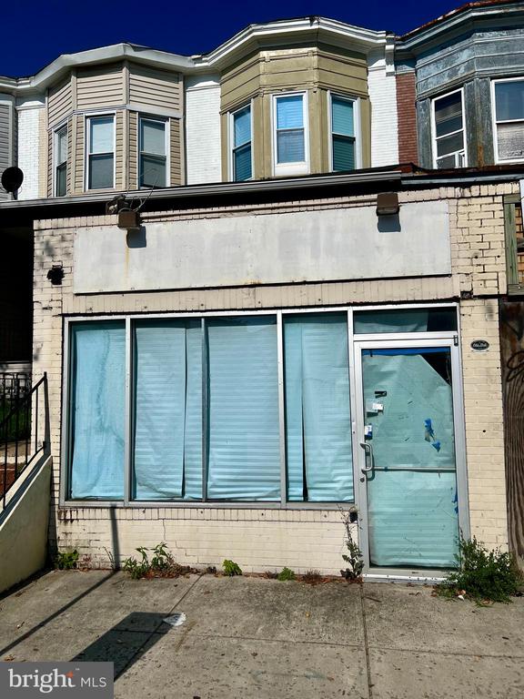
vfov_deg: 67.3
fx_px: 525
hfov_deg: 53.1
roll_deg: +1.5
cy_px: 350
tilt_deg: +7.2
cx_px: 262
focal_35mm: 26
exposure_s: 1/16393
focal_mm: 5.7
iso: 50
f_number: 1.5
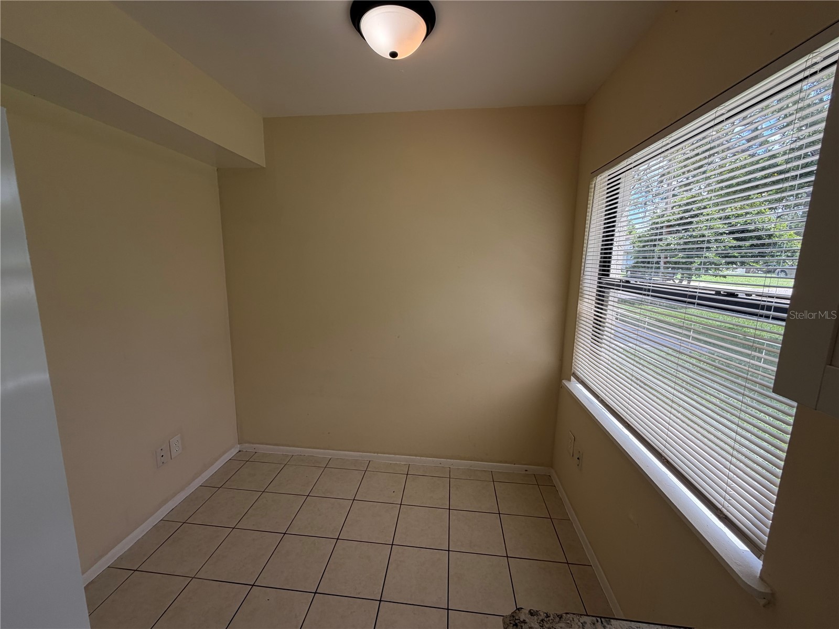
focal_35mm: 14
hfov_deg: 102.1
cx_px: 420
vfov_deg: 85.7
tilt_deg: -7.9
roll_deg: -1.7
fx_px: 339
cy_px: 314
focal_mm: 2.22
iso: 40
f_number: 2.2
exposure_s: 1/135
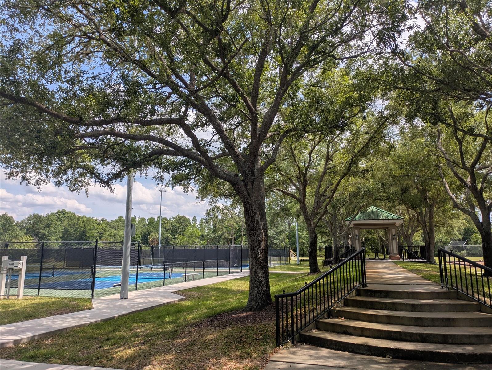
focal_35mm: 25
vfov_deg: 54.9
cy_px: 185
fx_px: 355
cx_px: 246
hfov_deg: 69.4
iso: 50
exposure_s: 1/1869
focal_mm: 5.43
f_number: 1.89
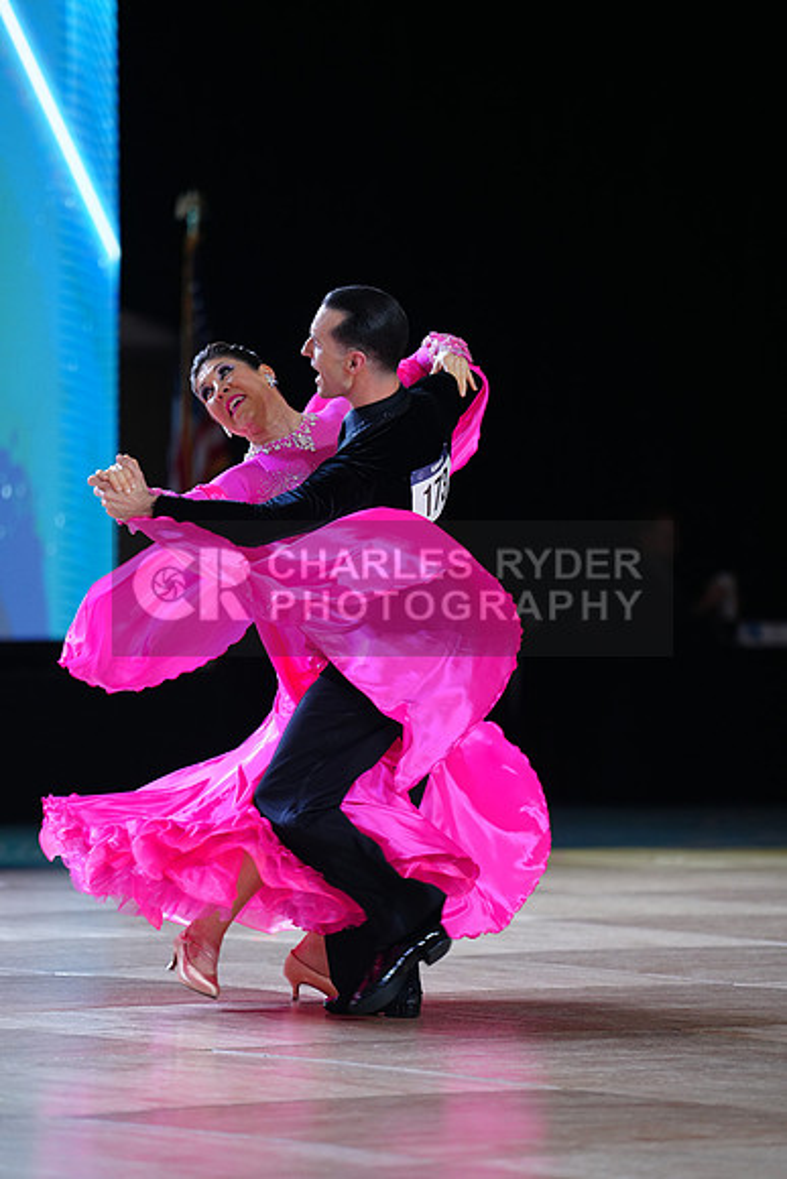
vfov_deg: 10.3
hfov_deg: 6.9
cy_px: 590
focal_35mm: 200
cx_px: 394
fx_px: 6554
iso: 800
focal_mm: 200
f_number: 2.8
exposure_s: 1/500
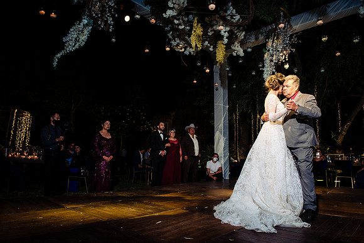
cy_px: 122
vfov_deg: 53.2
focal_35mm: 24
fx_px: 243
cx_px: 182
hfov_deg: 73.7
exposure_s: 1/200
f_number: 6.3
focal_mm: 24
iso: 1600
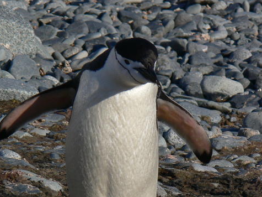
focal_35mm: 815
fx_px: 6167
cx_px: 119
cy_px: 127
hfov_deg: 2.4
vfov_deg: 1.8
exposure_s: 1/500
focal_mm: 80.3
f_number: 6.3
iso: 80
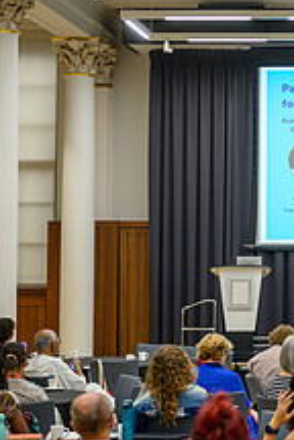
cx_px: 414
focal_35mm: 110
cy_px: 203
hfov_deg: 12.0
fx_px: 1347
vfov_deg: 18.6
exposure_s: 1/160
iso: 900
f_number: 2.1
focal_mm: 40
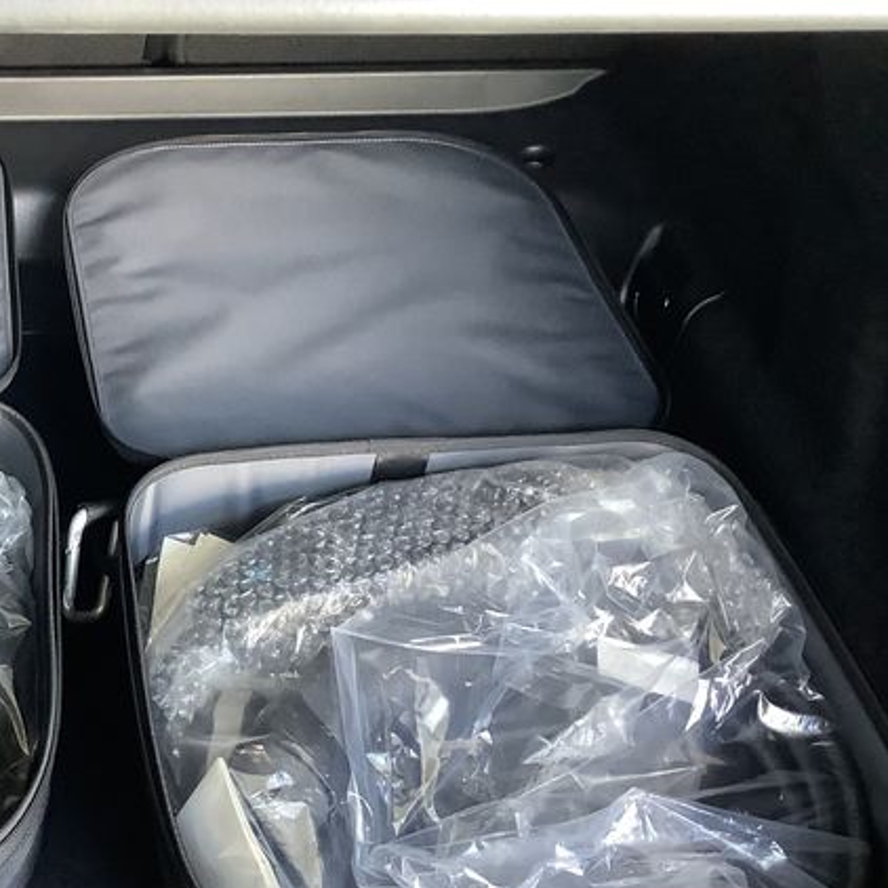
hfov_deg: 30.9
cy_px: 530
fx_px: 1509
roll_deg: -1.5
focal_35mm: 52
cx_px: 51
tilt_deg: -44.8
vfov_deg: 32.7
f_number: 2.4
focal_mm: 3.3
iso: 320
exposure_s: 1/50
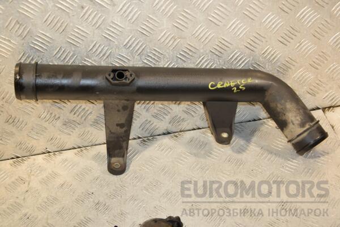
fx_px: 496
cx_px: 170
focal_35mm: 52
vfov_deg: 25.8
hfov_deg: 37.9
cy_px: 114
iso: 800
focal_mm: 35
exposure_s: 1/200
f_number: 5.6
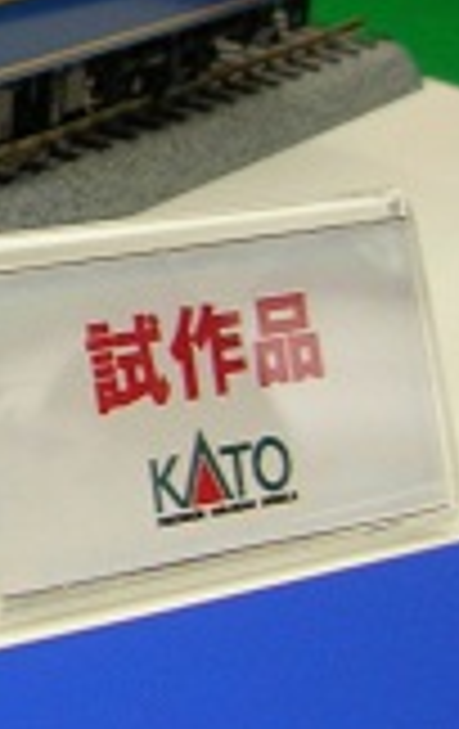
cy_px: 182
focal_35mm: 113
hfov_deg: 10.4
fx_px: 2250
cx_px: -551
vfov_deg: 18.3
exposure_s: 1/18.6
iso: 50
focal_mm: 5.8
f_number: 2.8
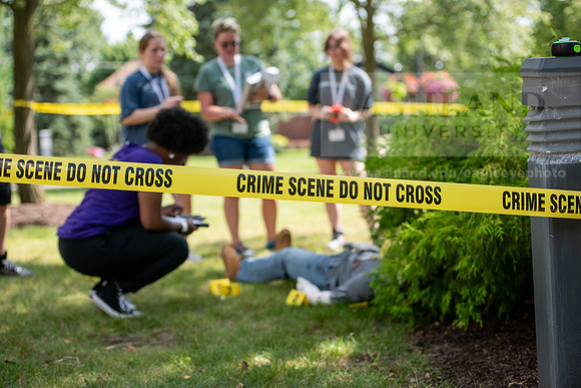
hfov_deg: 27.0
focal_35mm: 75
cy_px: 194
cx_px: 290
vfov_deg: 18.2
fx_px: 1211
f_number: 3.2
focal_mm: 75
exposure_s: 1/500
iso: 160
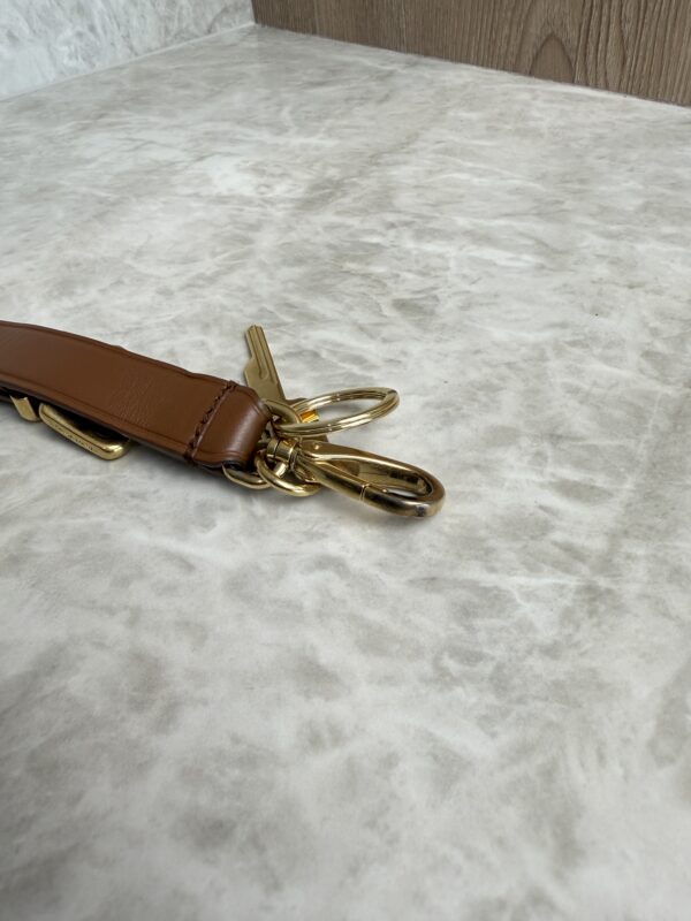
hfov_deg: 56.8
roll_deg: +5.7
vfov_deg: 71.6
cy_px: 460
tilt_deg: -42.2
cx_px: 346
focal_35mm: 24
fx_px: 639
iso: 100
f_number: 2.2
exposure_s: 1/120
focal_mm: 2.22
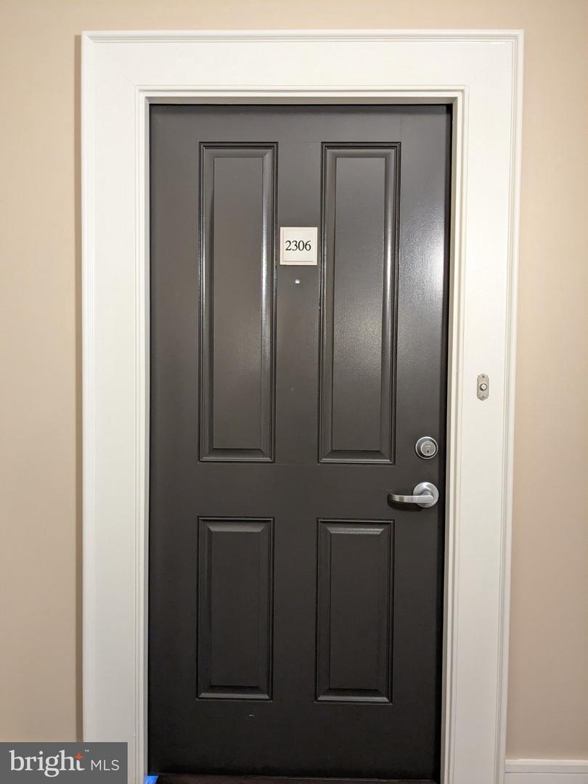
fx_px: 612
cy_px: 392
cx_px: 294
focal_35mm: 27
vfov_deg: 65.3
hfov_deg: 51.4
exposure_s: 1/24
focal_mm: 4.38
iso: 744
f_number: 1.73
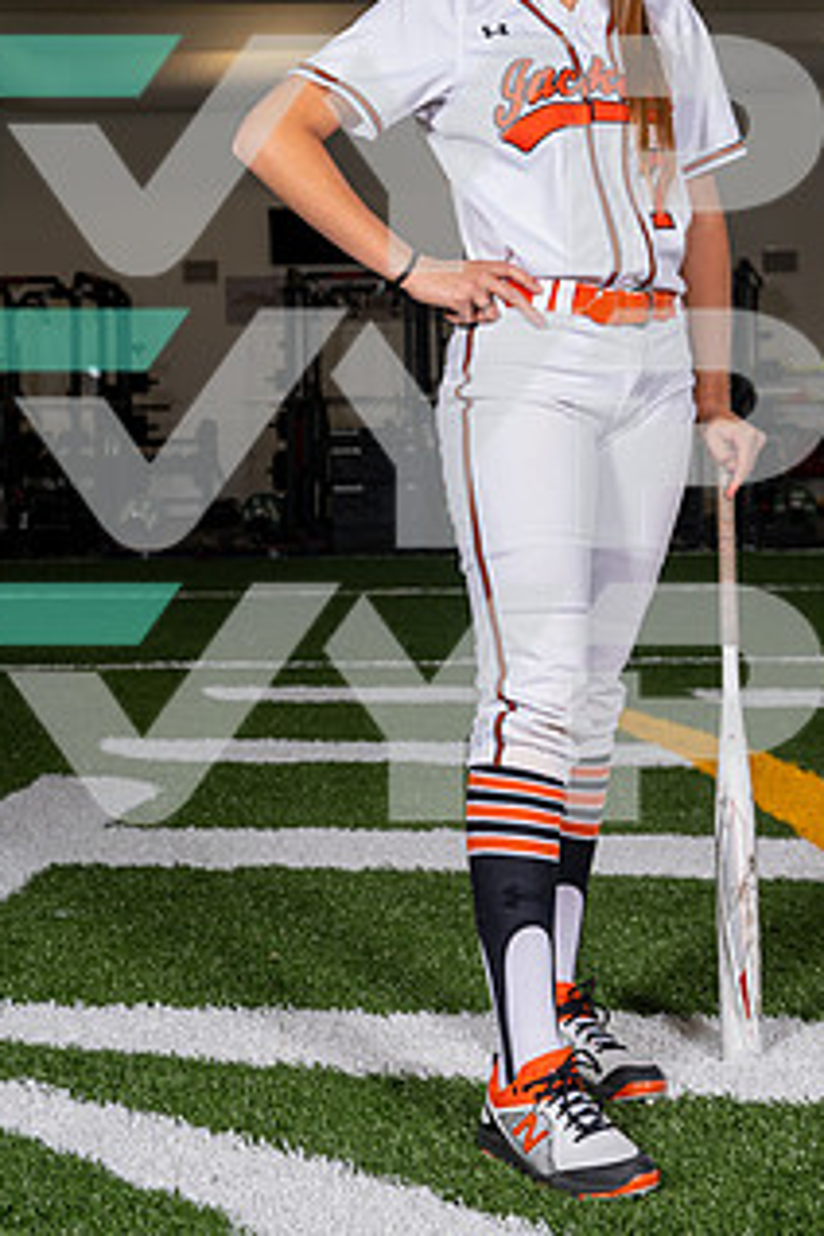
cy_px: 431
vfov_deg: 29.5
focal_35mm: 68
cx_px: 529
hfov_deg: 20.0
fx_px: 2334
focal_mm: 48
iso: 200
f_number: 5.6
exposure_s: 1/200
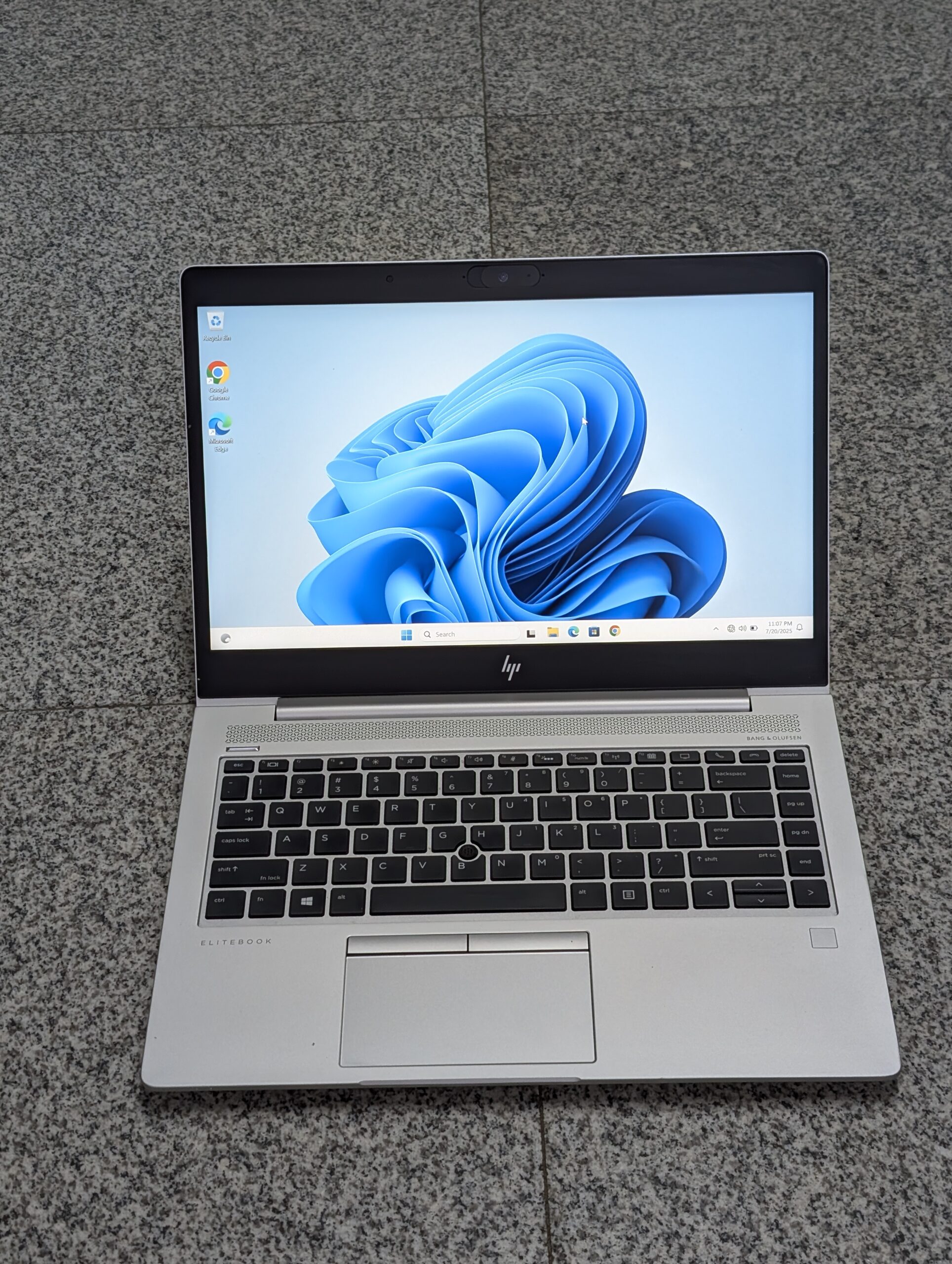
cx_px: 476
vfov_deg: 38.9
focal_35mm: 49
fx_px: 1792
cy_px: 632
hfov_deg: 29.8
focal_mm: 6.9
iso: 210
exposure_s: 1/100
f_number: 1.68
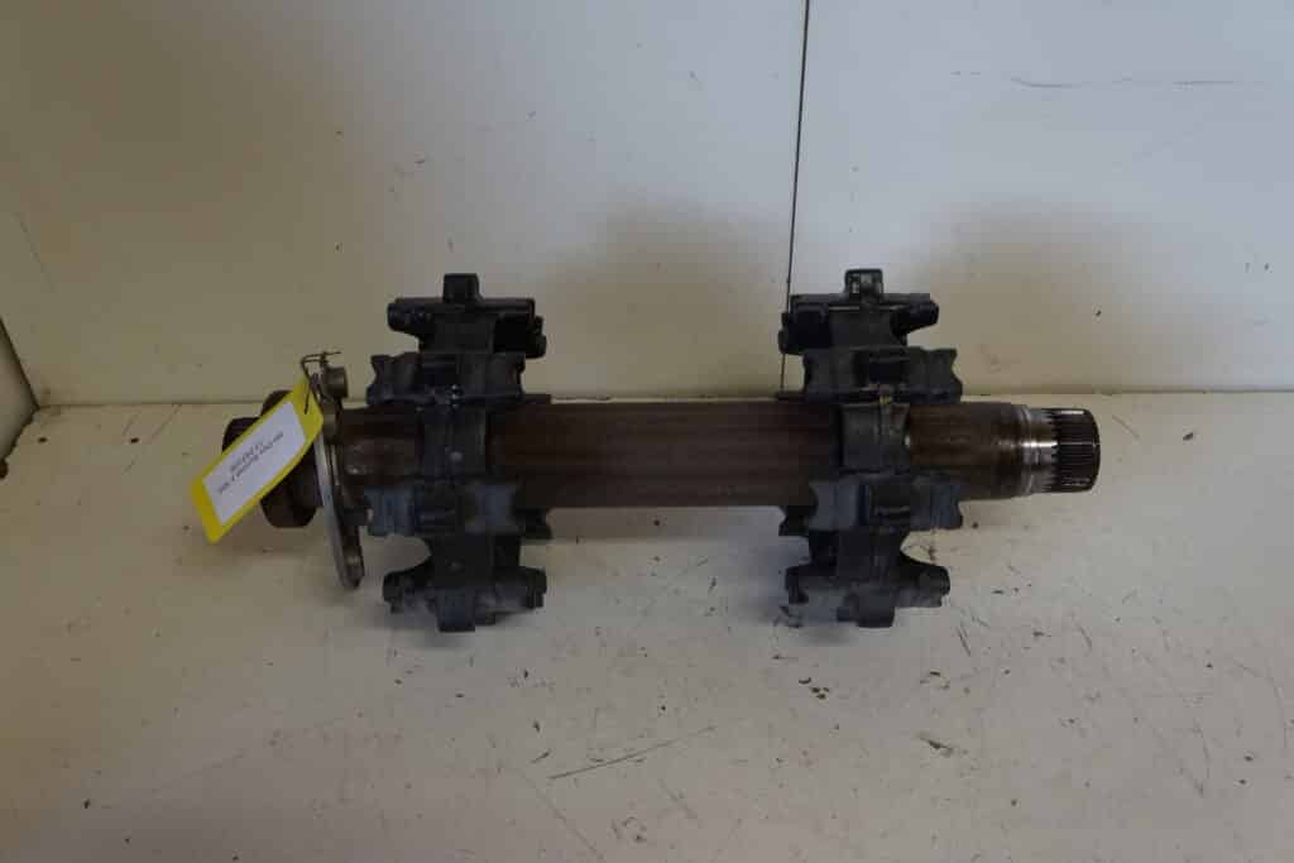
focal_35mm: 32
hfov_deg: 59.5
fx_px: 1132
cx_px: 647
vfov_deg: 41.7
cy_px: 432
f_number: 5
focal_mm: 21
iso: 640
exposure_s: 1/60
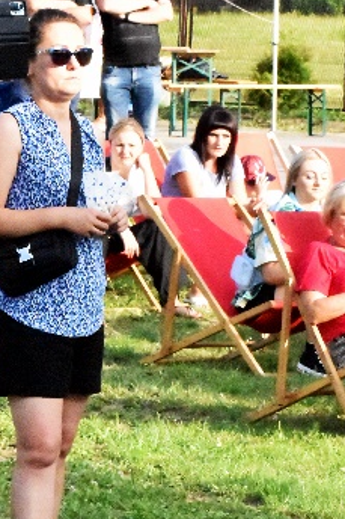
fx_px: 3511
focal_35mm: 244
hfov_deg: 5.6
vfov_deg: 8.4
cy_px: 250
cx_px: 1
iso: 25600
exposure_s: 1/4000
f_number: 16
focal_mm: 70
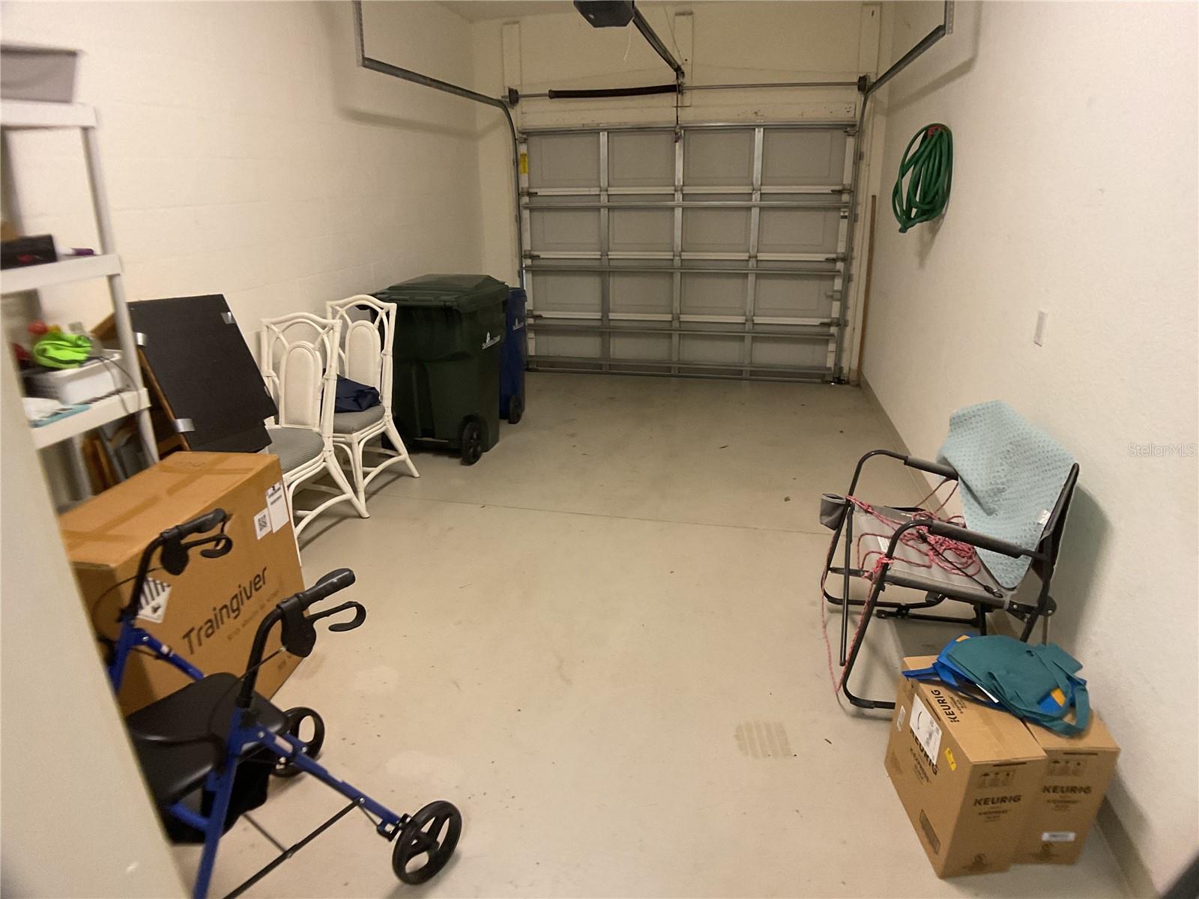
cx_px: 600
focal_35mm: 29
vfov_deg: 48.2
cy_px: 450
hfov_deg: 61.7
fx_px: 1004
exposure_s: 1/60
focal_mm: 3
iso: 200
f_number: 1.8
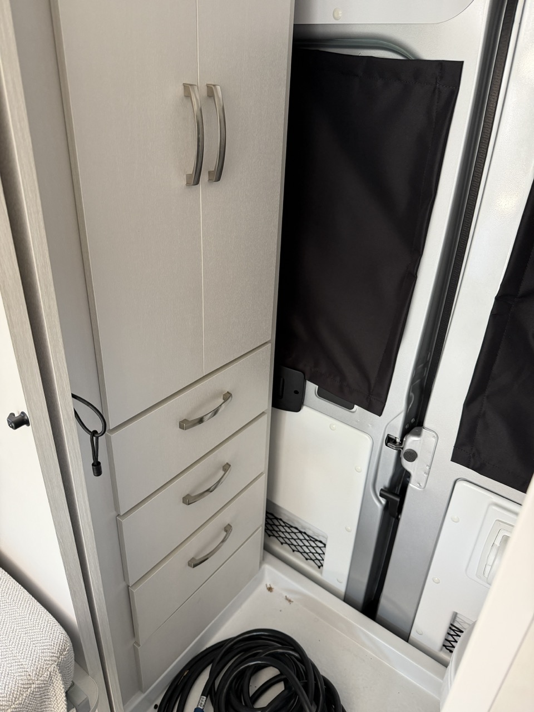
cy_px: 356
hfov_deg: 56.8
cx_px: 267
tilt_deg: -26.2
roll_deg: -5.4
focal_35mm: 24
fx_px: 494
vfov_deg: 71.6
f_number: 1.78
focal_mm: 6.76
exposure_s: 1/60
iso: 250
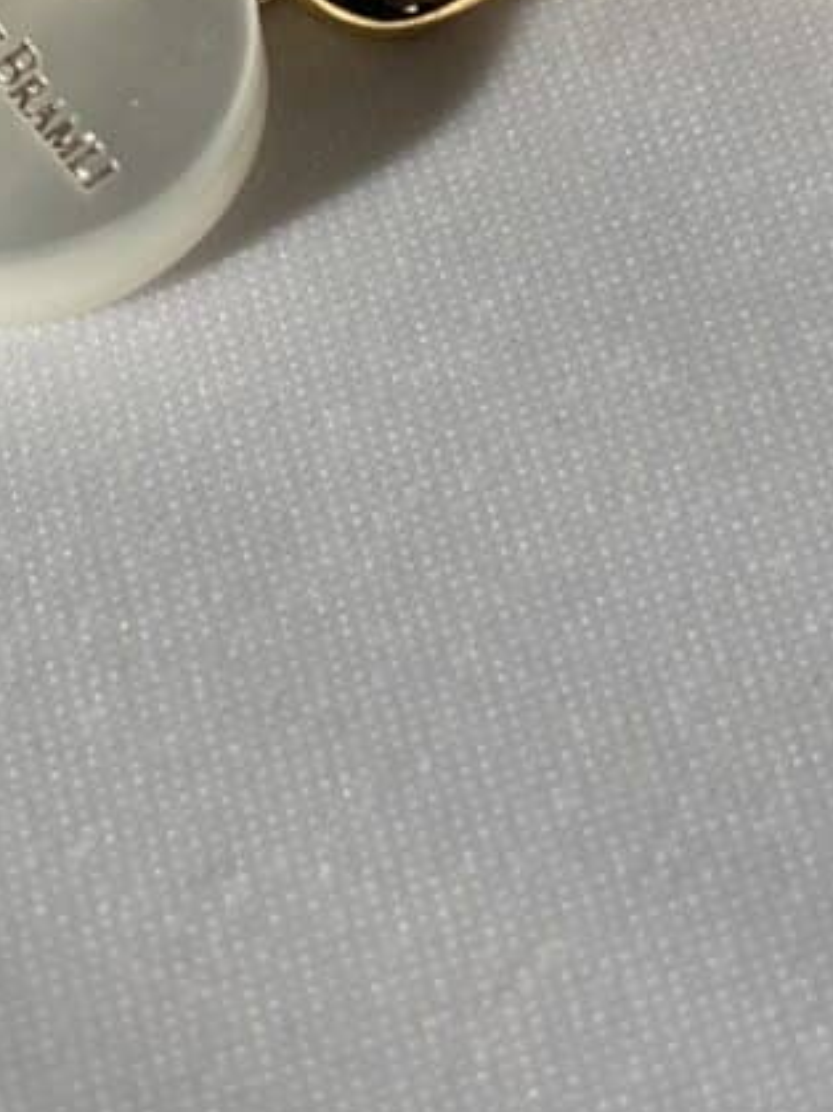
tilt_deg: -55.9
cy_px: -19
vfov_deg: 15.2
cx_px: 74
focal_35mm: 127
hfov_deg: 11.6
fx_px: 4077
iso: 32
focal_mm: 5.96
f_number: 1.6
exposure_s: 1/452
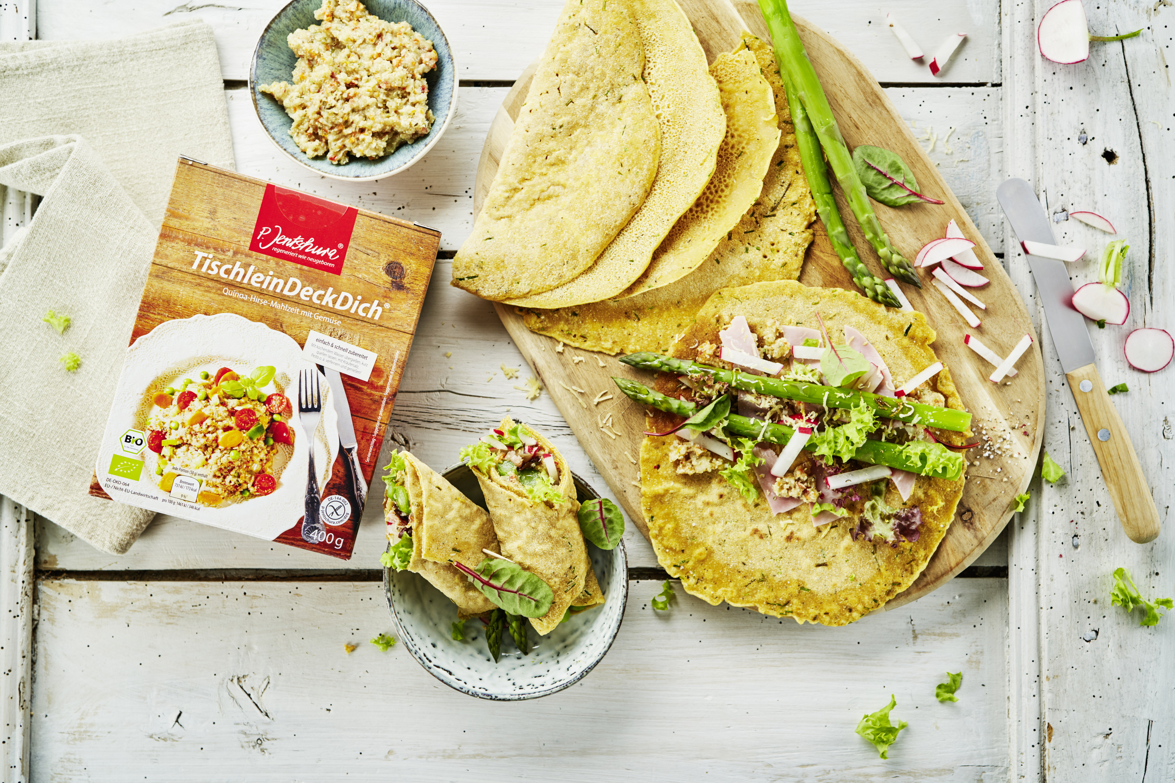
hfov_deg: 48.5
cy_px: 392
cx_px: 588
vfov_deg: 33.4
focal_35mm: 40
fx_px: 1306
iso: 125
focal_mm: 40
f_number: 5
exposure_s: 1/30
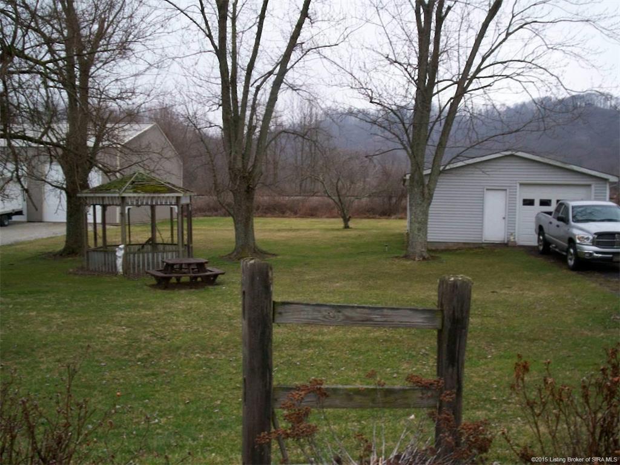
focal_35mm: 36
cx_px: 310
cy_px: 232
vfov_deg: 39.7
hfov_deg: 51.4
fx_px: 645
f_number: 4.5
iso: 100
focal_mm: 5.9
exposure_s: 1/92
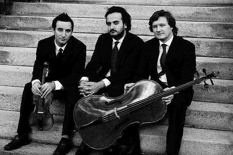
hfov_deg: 27.0
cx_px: 116
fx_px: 485
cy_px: 78
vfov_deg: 18.1
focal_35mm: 75
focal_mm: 50
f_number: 4
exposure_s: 1/160
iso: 320
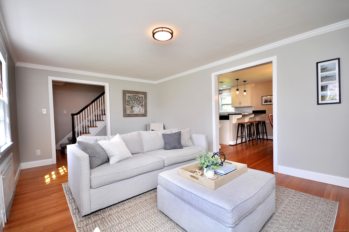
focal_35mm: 15
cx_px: 174
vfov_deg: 77.2
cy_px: 116
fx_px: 145
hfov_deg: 100.5
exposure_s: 1/100
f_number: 4
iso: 250
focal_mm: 10
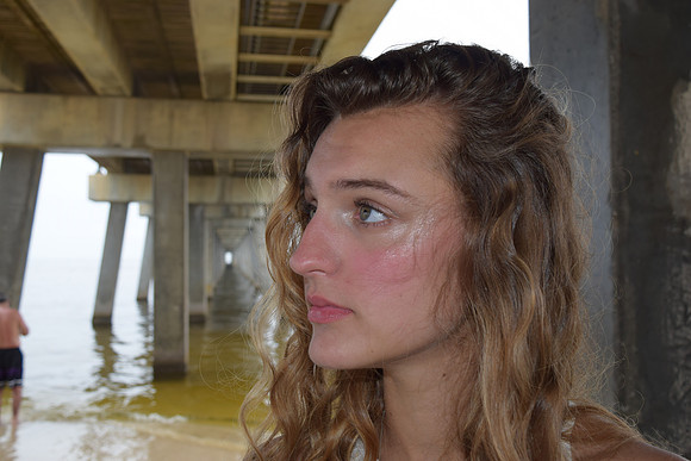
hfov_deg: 55.1
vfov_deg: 38.4
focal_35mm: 34
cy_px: 230
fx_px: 662
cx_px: 346
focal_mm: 23
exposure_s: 1/125
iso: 110
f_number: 5.6
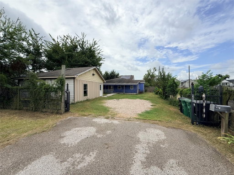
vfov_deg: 85.7
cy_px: 88
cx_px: 117
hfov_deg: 102.1
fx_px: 95
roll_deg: -0.8
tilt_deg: -0.1
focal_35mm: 14
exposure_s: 1/2410
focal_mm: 2.22
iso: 50
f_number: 2.2
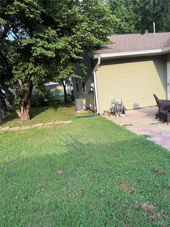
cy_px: 114
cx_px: 85
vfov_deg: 71.6
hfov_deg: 56.8
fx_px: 157
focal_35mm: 24
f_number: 1.78
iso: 80
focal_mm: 6.76
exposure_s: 1/728
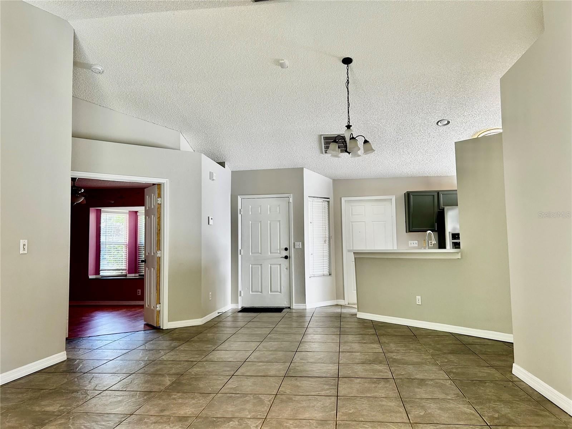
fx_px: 430
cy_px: 214
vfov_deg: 53.1
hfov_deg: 67.3
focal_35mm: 26
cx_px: 286
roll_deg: +0.5
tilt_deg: +4.5
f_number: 1.5
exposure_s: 1/120
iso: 100
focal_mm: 5.7
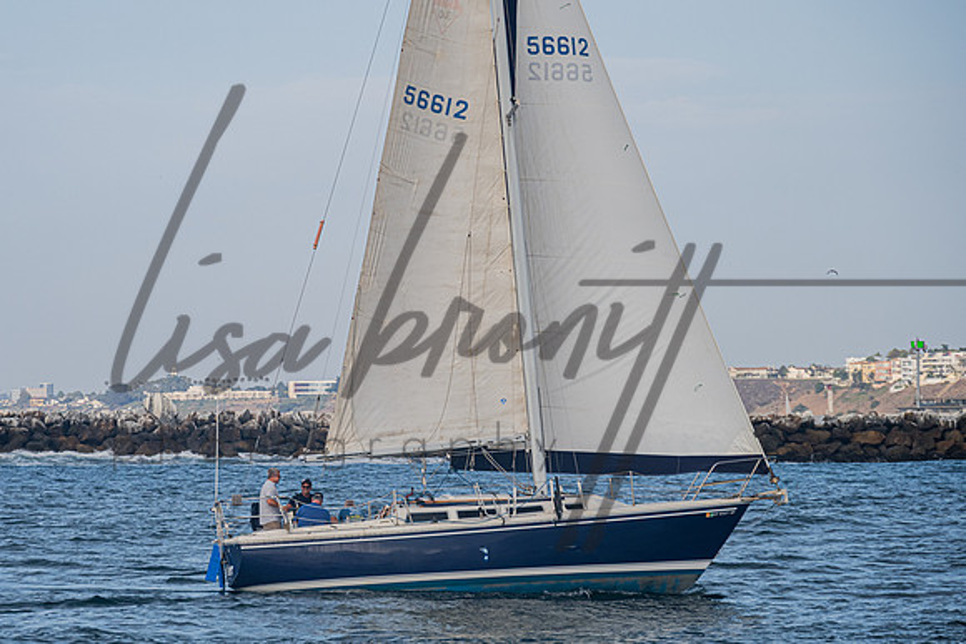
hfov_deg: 10.8
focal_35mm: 190
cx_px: 376
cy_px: 313
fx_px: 5087
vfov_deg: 7.3
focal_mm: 145
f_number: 6.3
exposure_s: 1/800
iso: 400
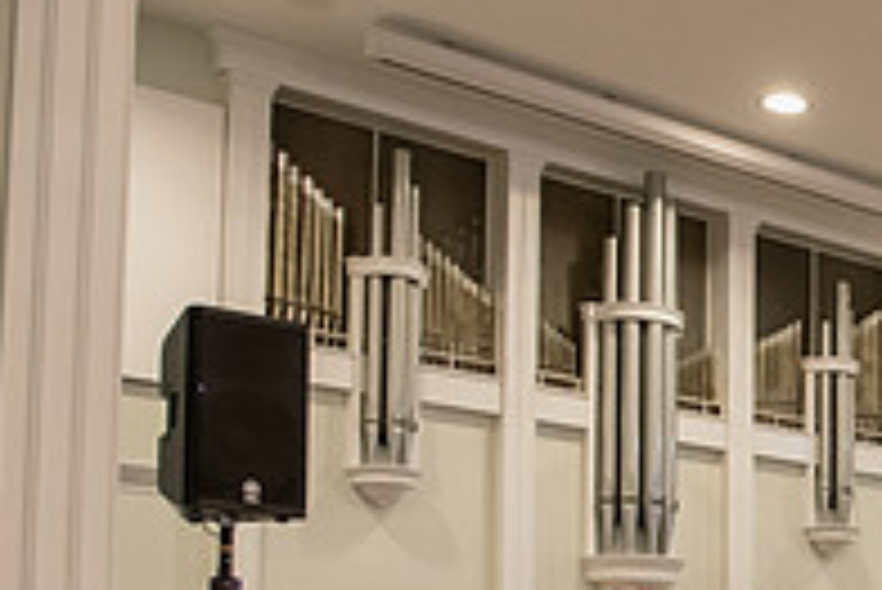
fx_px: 1888
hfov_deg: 22.9
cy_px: 660
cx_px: 1202
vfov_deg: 17.1
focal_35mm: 77
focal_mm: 26
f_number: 3.5
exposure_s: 1/125
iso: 5000
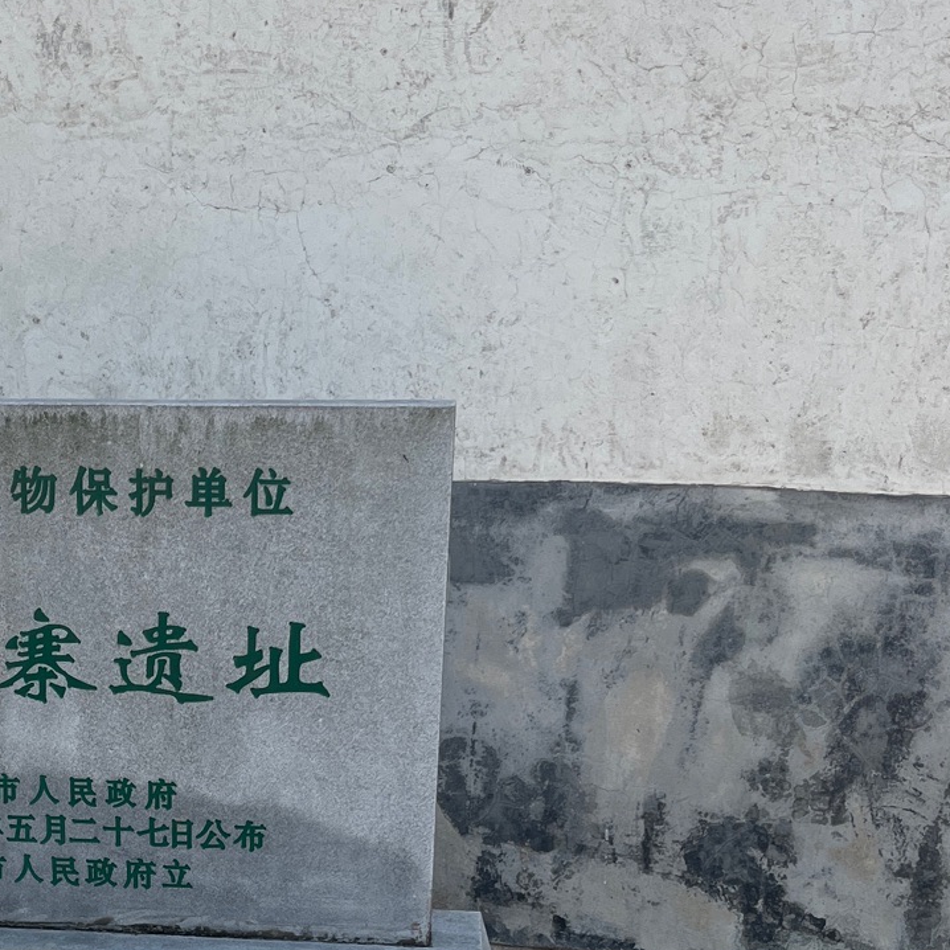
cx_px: 146
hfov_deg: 26.2
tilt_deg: -16.7
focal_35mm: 64
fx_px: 1987
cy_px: 848
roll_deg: -0.8
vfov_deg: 26.0
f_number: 1.6
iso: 50
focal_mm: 5.1
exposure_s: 1/1672
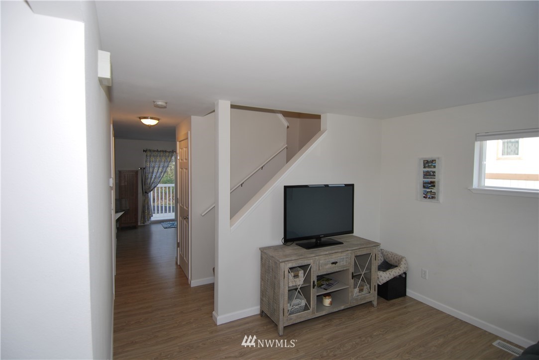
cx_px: 270
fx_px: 270
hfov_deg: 90.0
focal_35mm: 18
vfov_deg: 67.5
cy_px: 180
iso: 100
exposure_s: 1/60
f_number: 4
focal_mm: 12
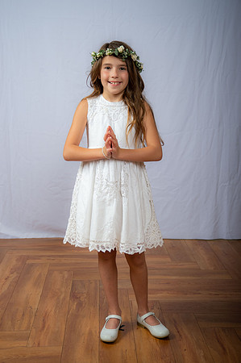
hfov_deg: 24.6
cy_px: 182
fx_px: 554
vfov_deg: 36.3
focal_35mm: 55
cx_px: 120
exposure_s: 1/200
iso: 250
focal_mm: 55
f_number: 5.6
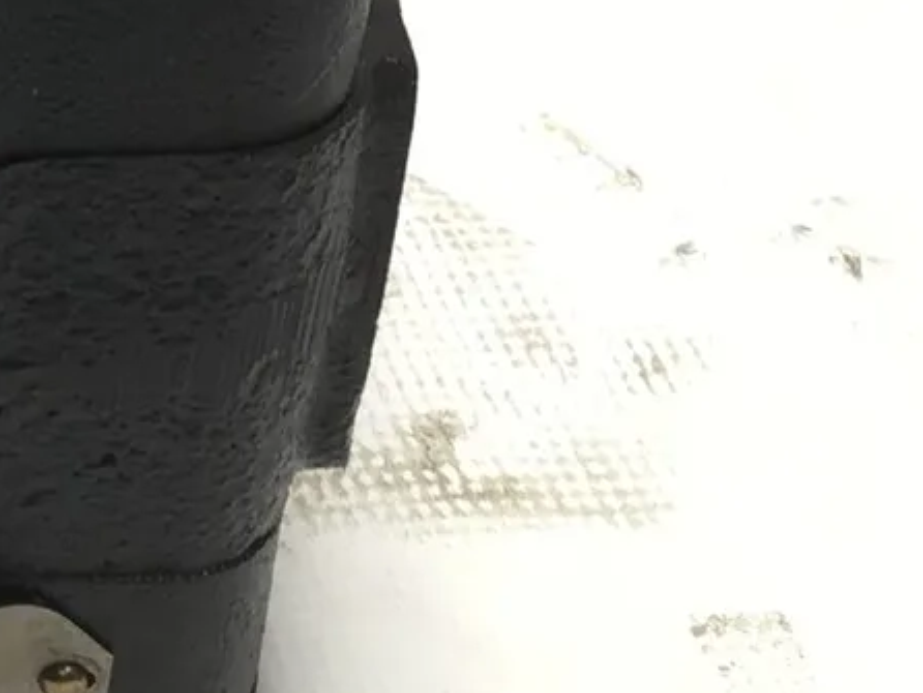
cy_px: -91
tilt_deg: -35.9
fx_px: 3708
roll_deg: -3.1
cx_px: -433
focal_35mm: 139
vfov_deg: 10.5
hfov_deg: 13.4
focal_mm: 3.3
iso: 25
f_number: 2.4
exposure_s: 1/60
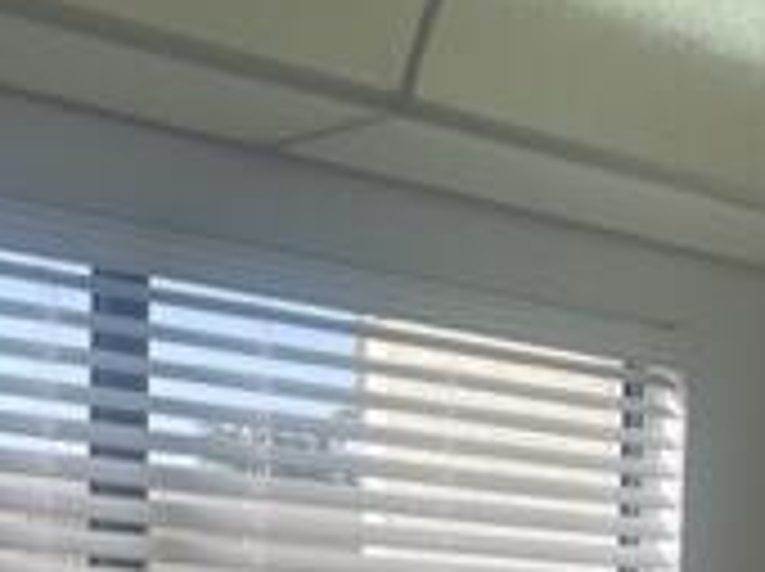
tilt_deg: -5.4
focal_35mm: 98
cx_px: 711
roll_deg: -2.4
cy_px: 883
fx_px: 2163
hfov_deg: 19.6
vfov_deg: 14.0
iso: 32
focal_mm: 5.1
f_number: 1.6
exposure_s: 1/740
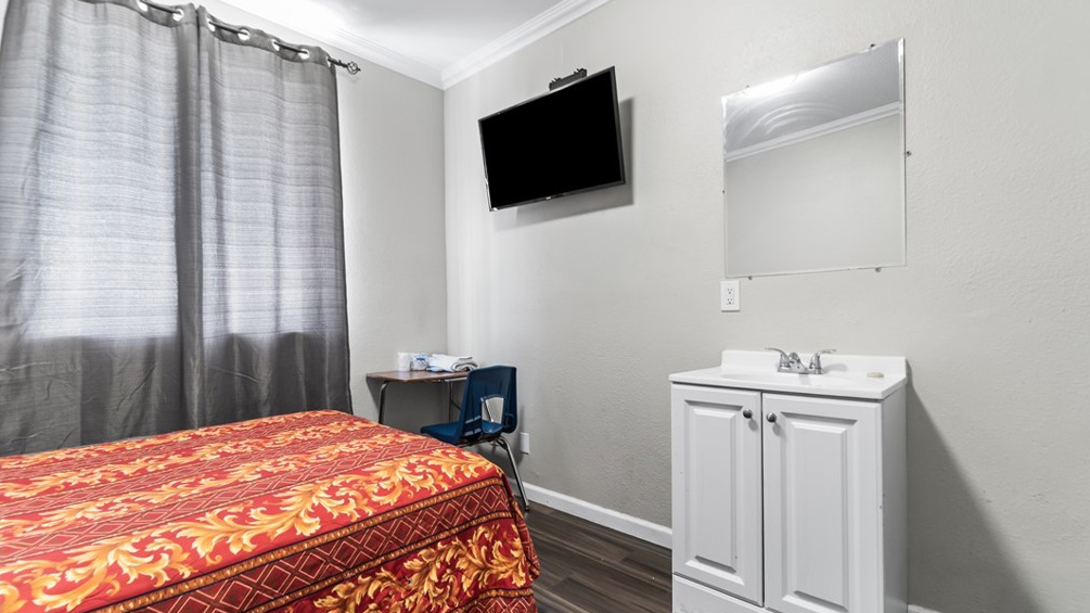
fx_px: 462
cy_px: 312
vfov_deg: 67.1
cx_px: 553
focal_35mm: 16
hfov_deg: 99.4
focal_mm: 10
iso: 320
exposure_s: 1/2.5
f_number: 7.1
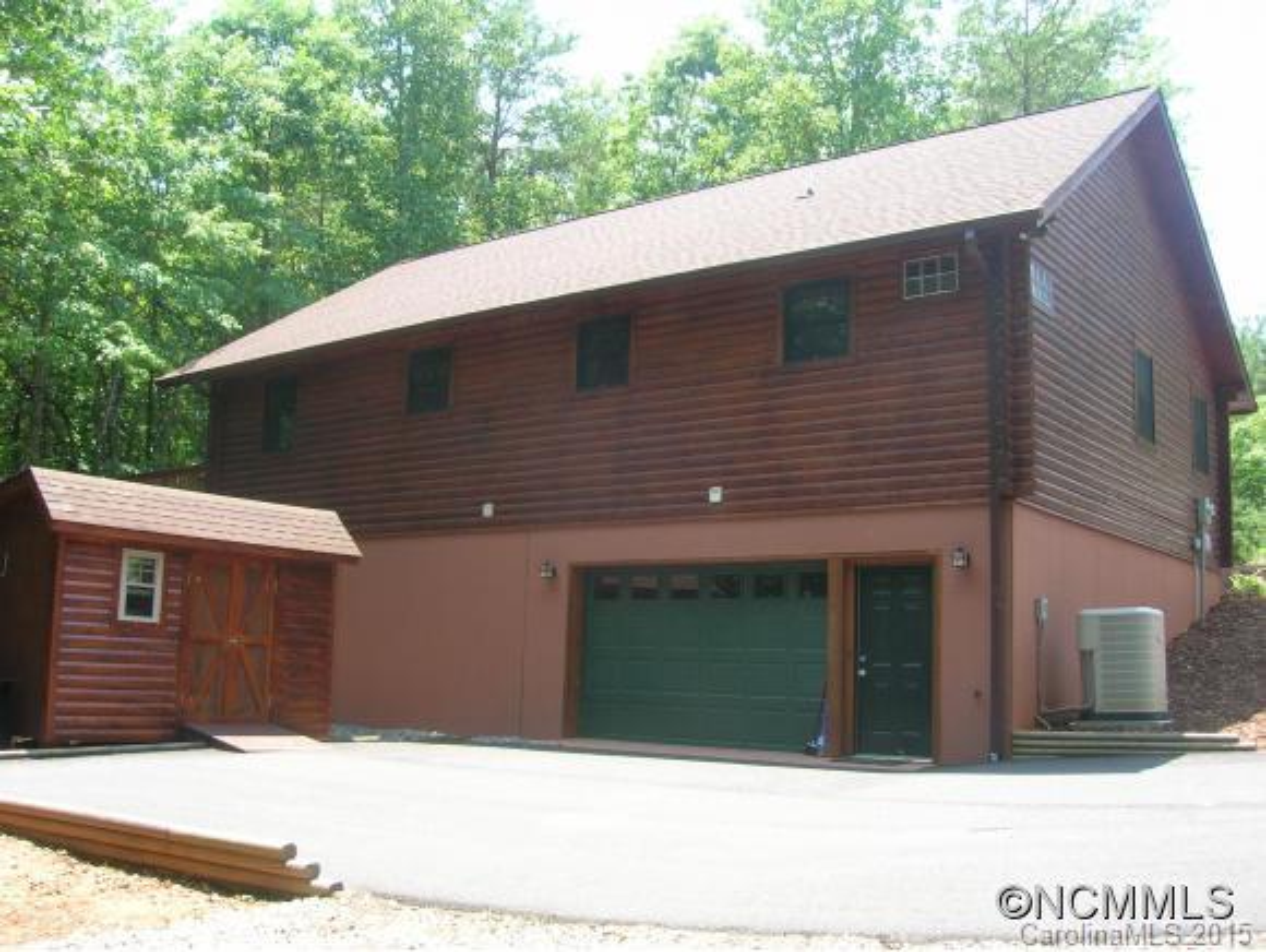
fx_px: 1245
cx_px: 633
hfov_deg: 53.9
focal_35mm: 34
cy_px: 476
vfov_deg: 41.8
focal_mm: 5.7
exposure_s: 1/48.3
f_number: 4.9
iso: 50
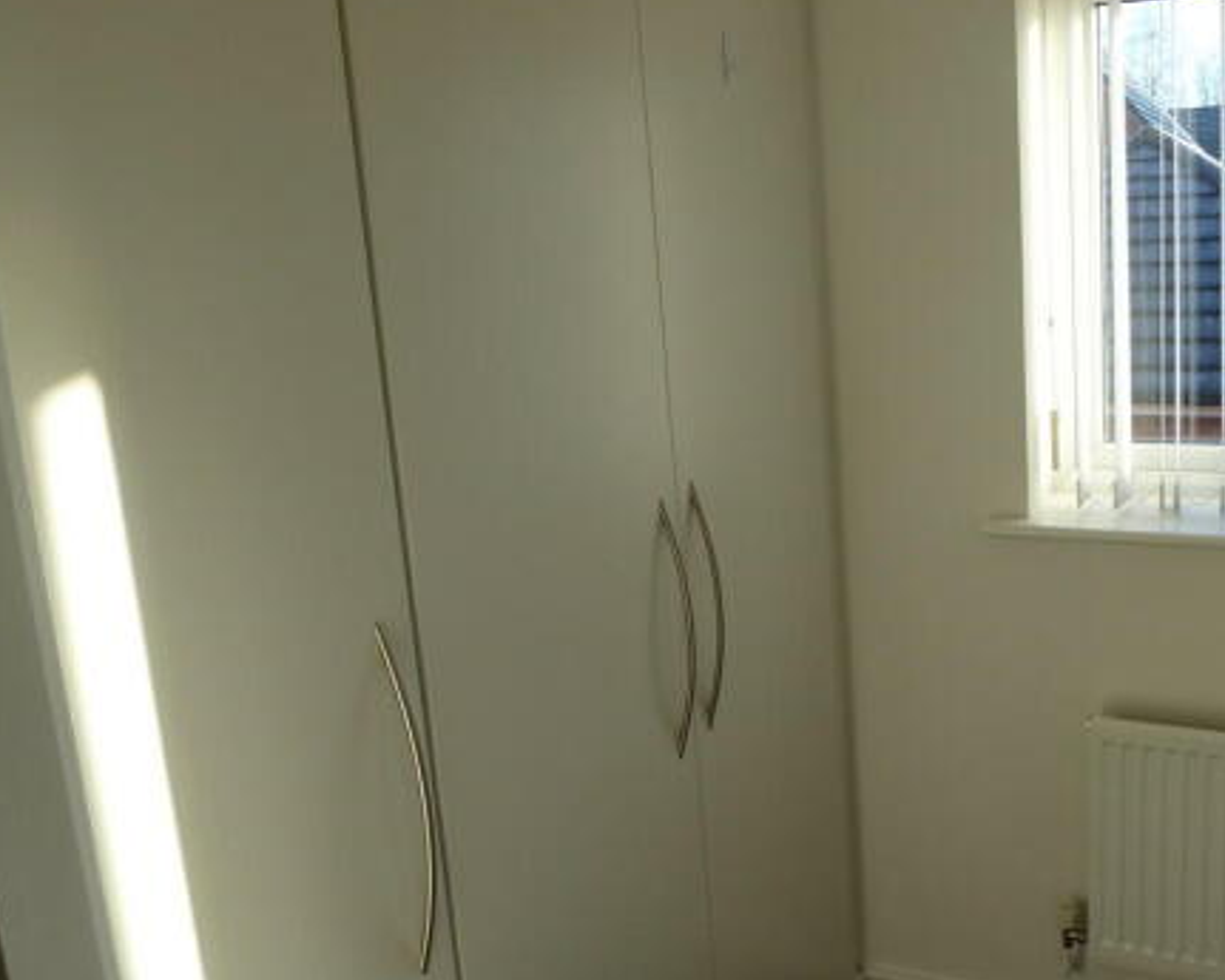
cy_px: 425
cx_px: 794
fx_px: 1197
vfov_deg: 44.5
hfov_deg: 53.4
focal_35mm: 33
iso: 80
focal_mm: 4.3
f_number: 3.3
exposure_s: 1/80
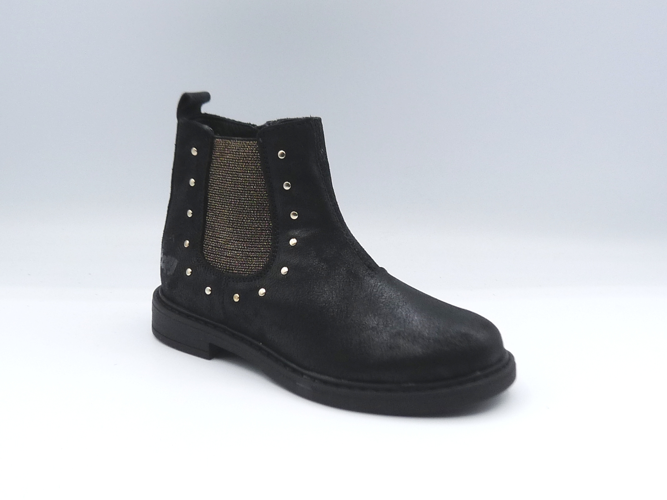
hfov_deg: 38.2
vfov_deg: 29.1
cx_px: 334
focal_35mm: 50
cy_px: 250
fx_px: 963
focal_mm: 4.9
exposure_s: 1/250
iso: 100
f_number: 4
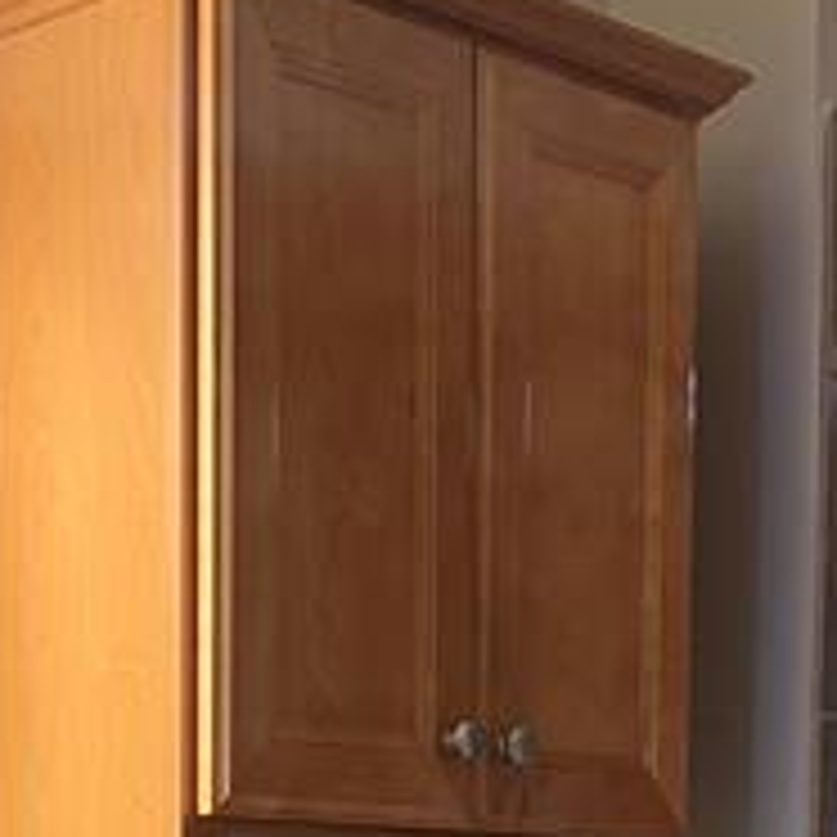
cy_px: 1246
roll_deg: +0.1
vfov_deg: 15.7
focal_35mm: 102
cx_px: 126
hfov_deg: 16.9
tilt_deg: -4.6
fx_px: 2790
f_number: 1.8
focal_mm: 3.99
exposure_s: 1/60
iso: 64
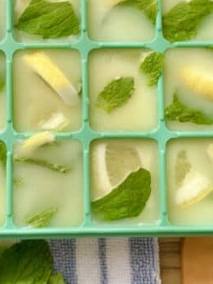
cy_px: 92
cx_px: 114
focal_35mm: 71
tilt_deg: -86.6
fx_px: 582
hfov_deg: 20.7
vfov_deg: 27.2
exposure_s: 1/1050
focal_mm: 6.86
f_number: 1.78
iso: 80
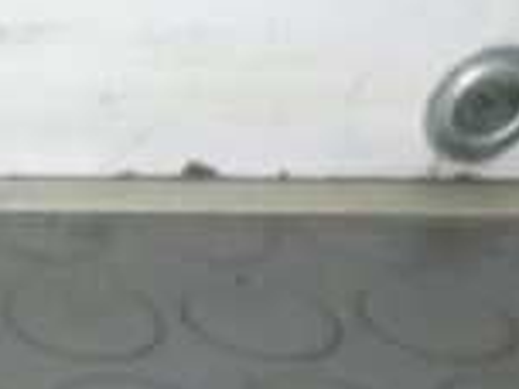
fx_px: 1574
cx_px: -393
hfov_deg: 16.1
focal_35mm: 105
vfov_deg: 13.5
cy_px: 536
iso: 400
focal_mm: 4.5
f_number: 3.9
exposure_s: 1/60
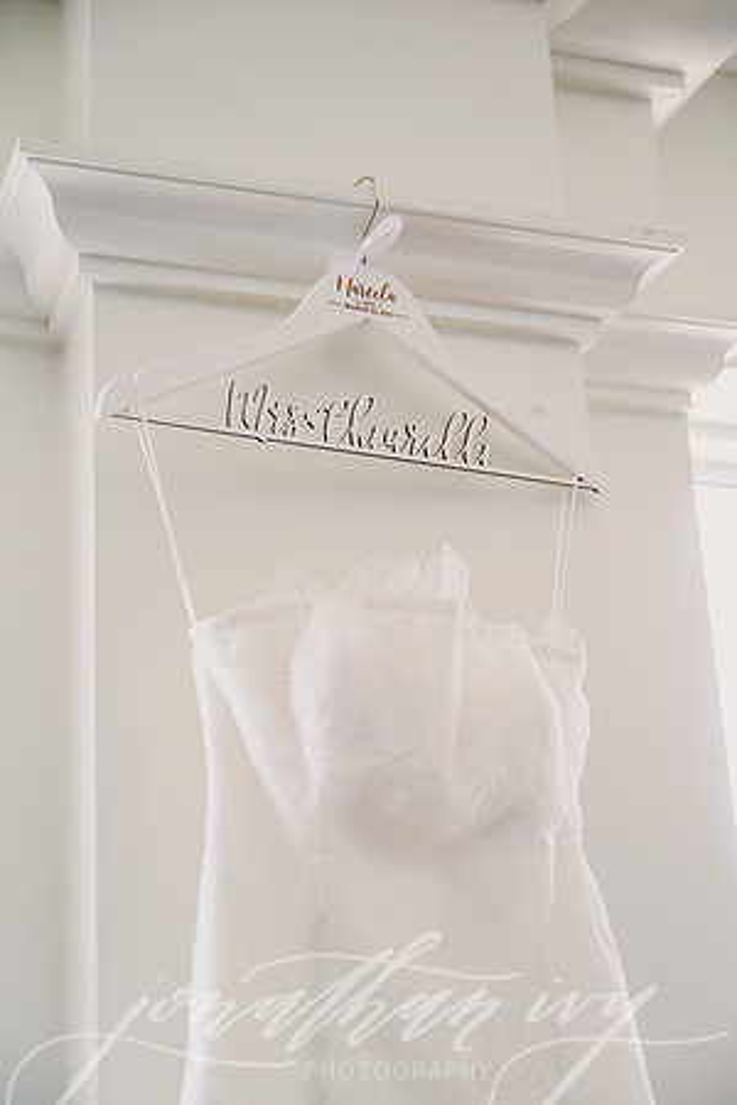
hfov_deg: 23.4
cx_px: 368
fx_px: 1781
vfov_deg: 34.5
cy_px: 552
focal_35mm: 58
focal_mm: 58
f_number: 3.2
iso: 800
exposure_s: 1/800
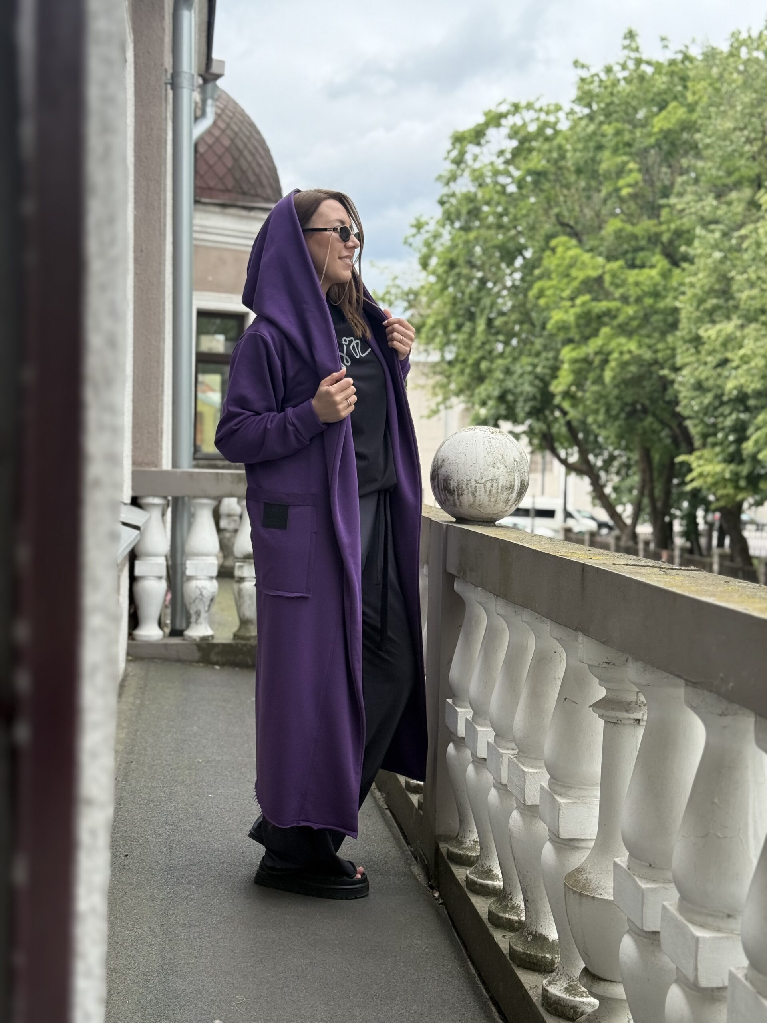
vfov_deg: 39.7
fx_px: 1418
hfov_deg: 30.3
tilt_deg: -2.2
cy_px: 512
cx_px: 384
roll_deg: -1.3
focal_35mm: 48
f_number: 1.78
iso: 100
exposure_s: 1/1838
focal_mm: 6.76
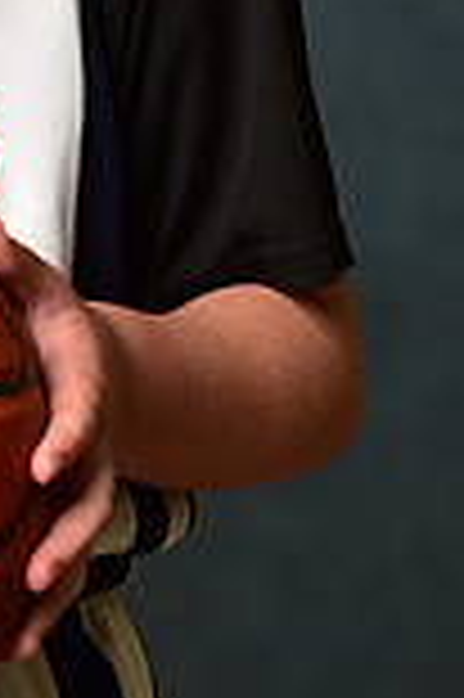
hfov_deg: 2.9
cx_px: -313
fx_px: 9087
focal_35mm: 469
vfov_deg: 4.4
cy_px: -230
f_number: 4.5
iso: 250
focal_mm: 125
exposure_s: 1/160
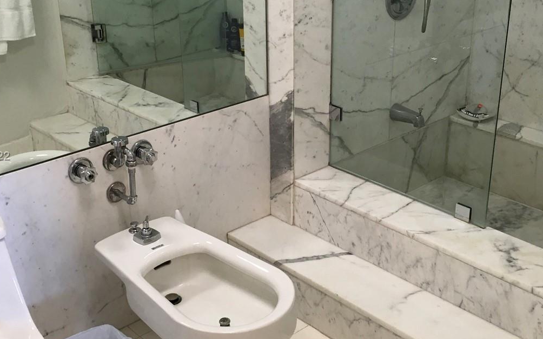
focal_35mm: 49
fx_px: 725
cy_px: 157
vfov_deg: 26.3
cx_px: 269
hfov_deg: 41.1
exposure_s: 1/30
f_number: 2.2
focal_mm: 4.15
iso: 32
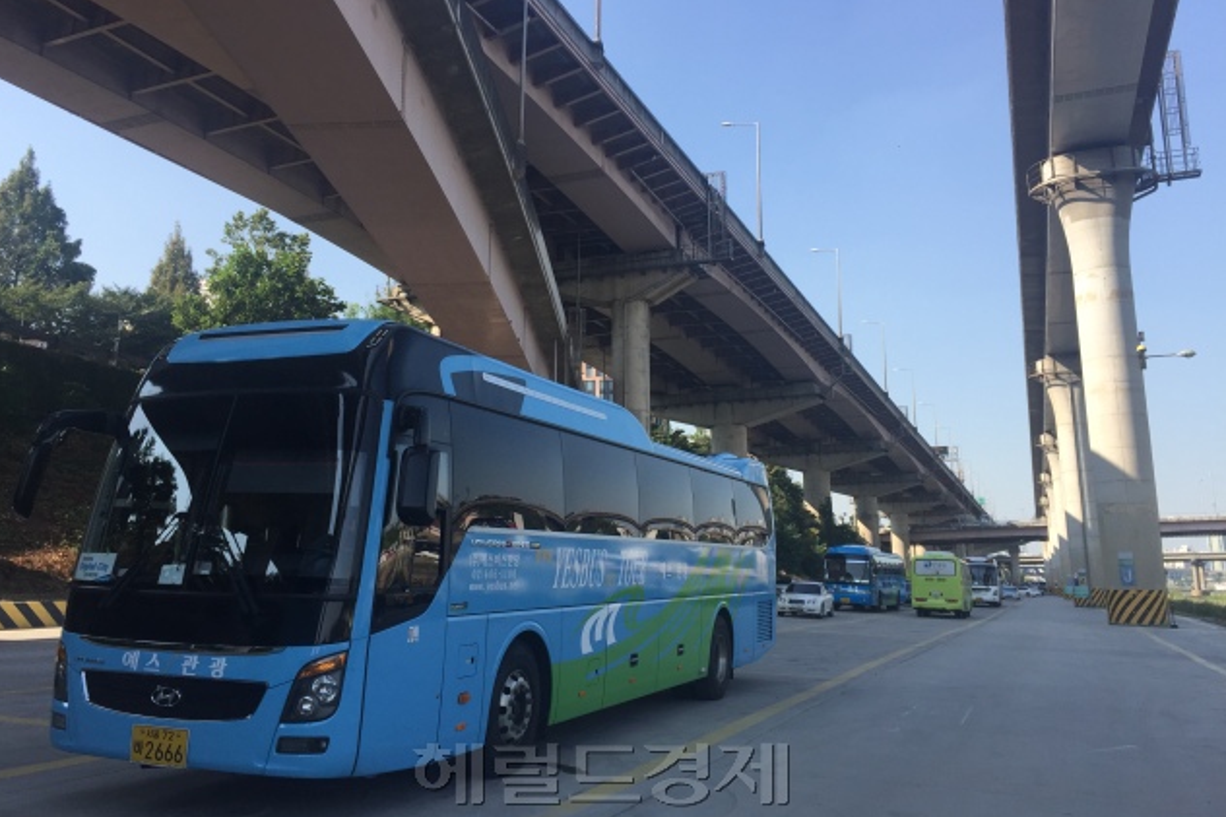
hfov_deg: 60.3
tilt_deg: +10.1
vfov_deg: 42.2
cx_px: 599
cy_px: 364
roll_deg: -0.6
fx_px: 1055
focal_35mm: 31
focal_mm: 4.15
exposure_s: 1/879
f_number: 2.2
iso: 32
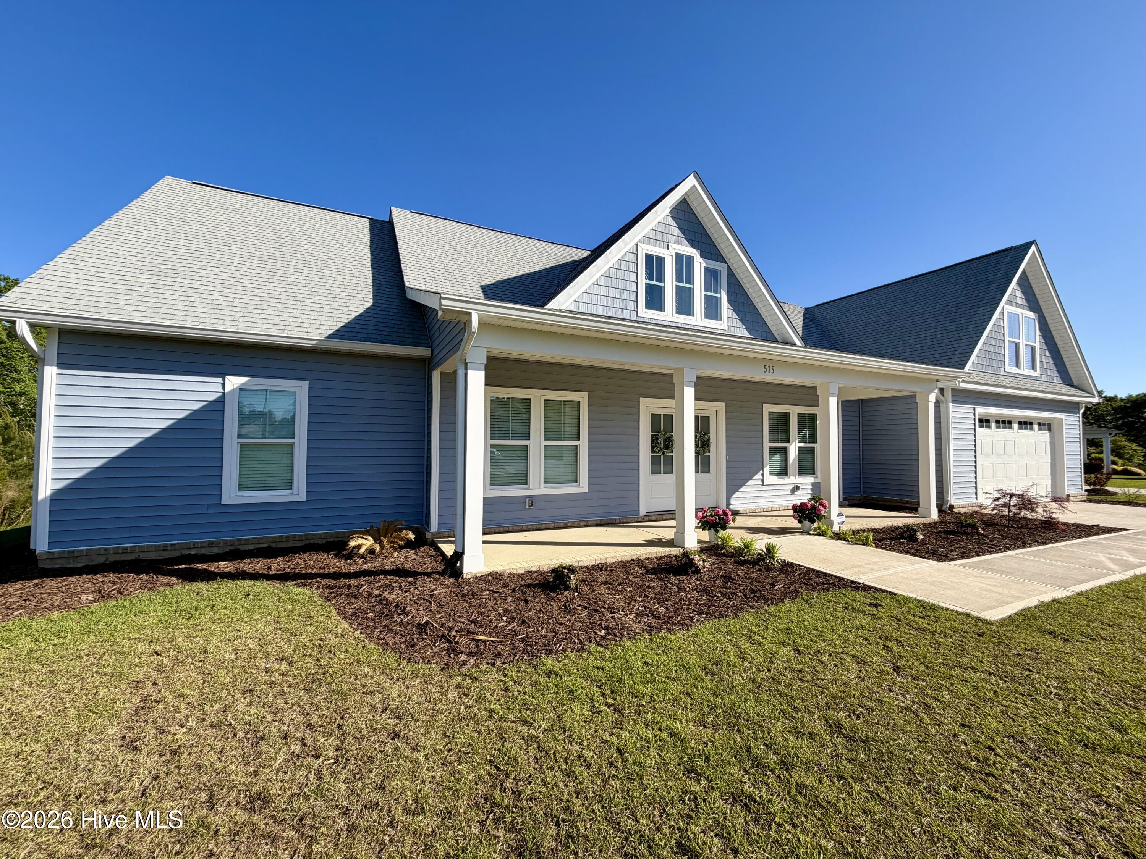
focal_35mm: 14
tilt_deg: +1.8
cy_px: 430
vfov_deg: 85.7
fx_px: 463
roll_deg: -0.5
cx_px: 573
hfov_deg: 102.1
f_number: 2.2
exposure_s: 1/770
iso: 25
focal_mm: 2.22
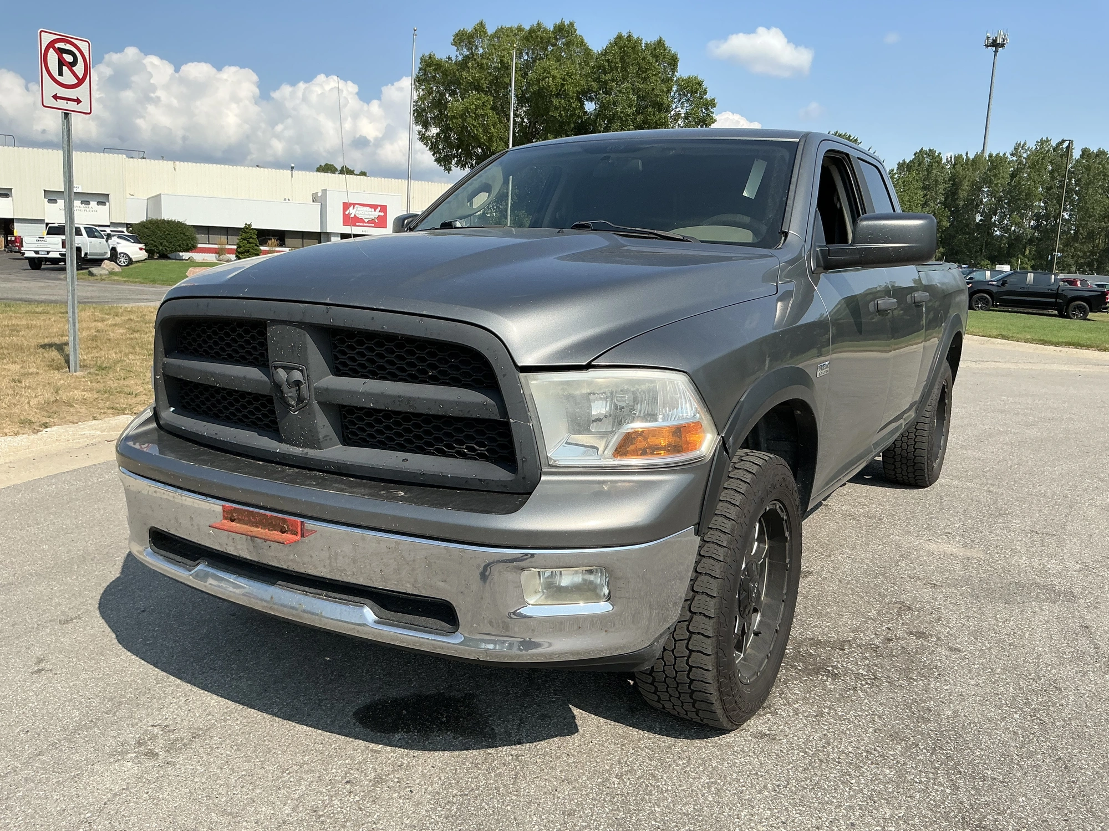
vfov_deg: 49.7
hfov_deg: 63.4
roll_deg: -2.1
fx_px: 897
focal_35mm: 28
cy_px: 416
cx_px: 554
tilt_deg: -8.6
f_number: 1.8
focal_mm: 3
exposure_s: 1/1848
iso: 25
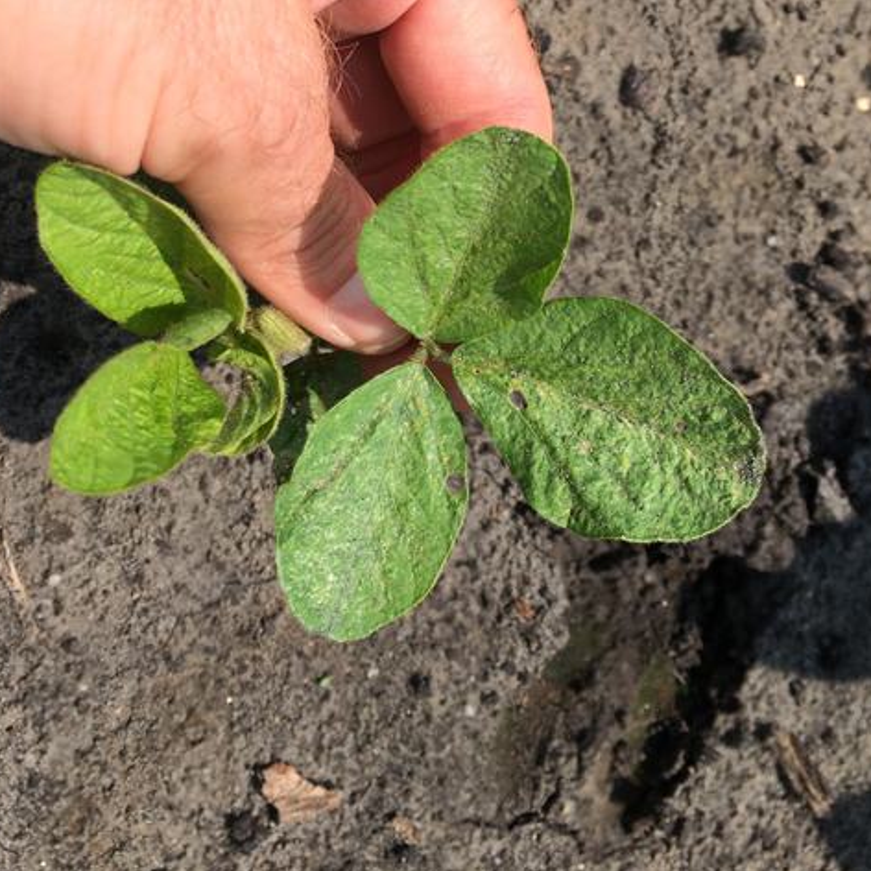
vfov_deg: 42.6
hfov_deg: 43.8
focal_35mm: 38
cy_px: 229
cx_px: 464
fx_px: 1082
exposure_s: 1/1709
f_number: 2.2
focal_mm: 4.15
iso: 32
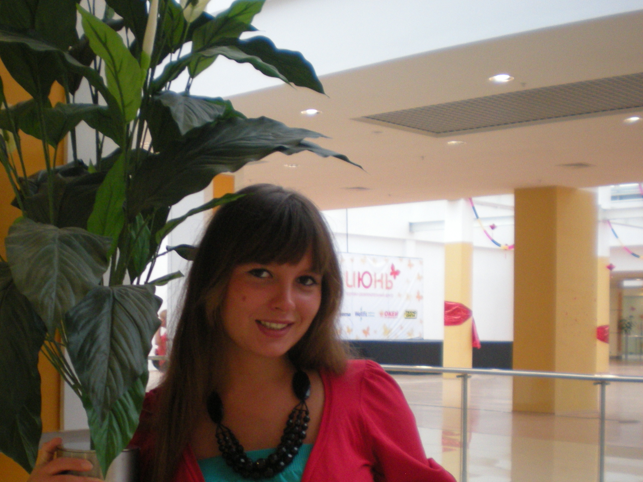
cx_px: 174
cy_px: 330
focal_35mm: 56
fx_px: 1040
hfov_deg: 33.8
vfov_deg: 25.9
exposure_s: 1/51
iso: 200
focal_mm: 6.3
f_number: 3.1
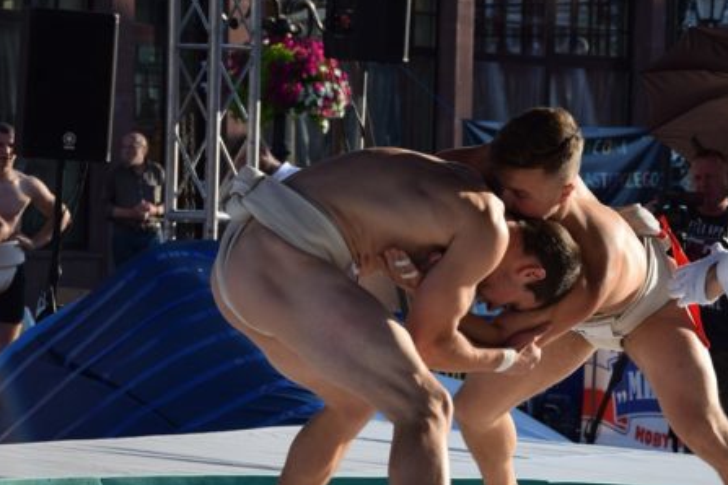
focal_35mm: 170
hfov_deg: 12.1
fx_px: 3438
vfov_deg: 8.1
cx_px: 533
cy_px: 251
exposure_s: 1/1250
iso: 400
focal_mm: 66
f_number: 5.3
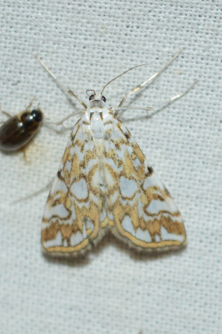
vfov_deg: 24.6
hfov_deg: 16.5
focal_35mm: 82
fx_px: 764
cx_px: 111
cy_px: 167
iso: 900
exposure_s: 1/60
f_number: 5.6
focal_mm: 55
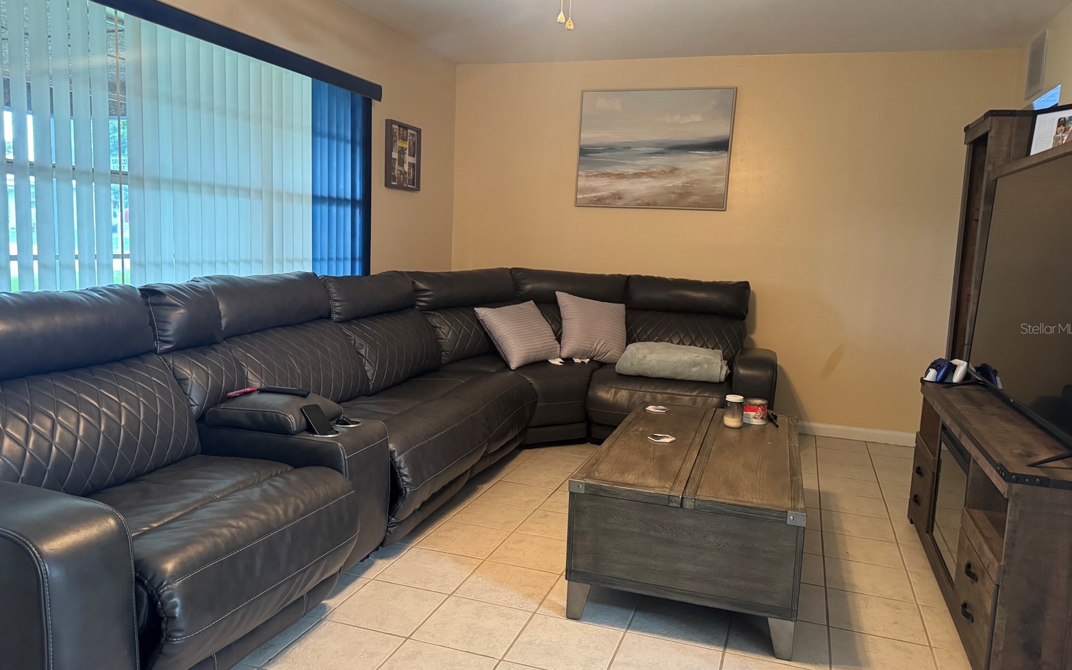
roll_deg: -2.7
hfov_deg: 70.4
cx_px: 537
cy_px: 328
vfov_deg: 47.6
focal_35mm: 26
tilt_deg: -7.0
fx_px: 759
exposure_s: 1/60
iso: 800
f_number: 1.78
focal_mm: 6.76
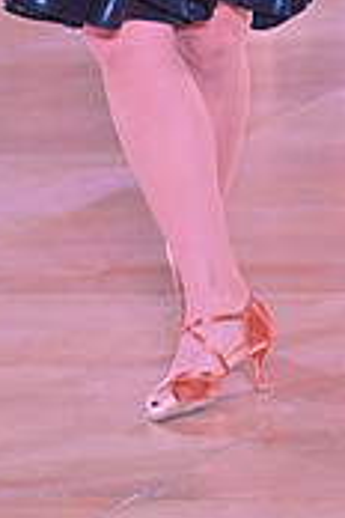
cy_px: -283
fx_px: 4398
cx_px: 19
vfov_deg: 6.6
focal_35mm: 306
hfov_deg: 4.5
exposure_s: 1/320
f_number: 5
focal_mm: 92
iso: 3200
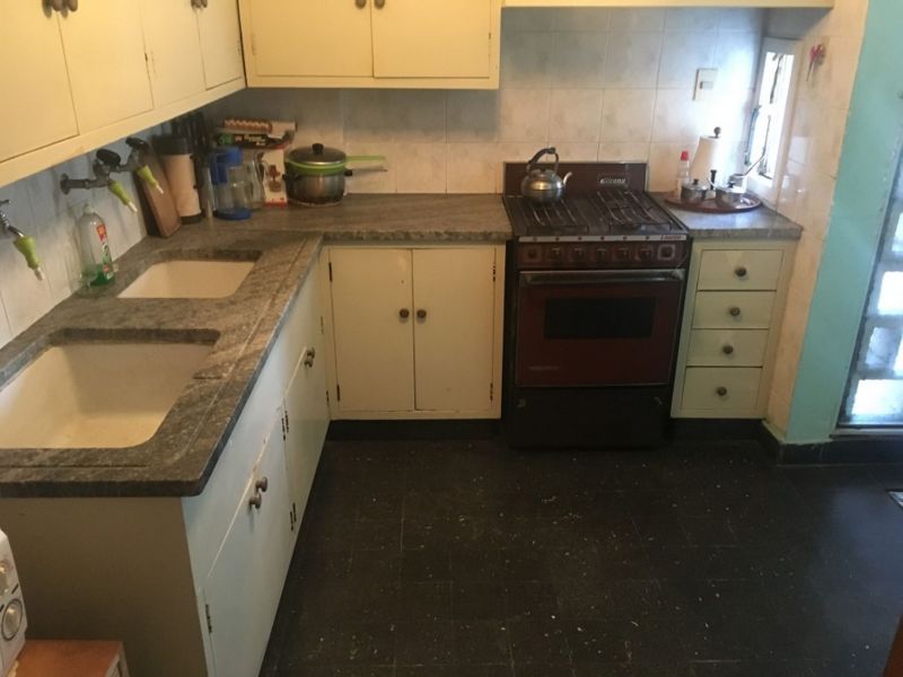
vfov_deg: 48.2
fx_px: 756
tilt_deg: -23.8
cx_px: 452
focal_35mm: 29
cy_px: 338
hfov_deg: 61.7
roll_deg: -0.6
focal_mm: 4.15
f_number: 2.2
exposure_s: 1/17
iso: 250
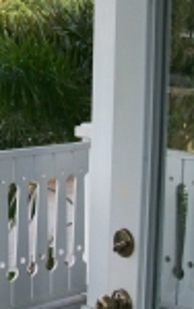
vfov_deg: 20.4
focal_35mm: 102
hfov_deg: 12.6
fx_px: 861
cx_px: -17
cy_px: 167
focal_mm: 6
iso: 80
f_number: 2.7
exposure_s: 1/186
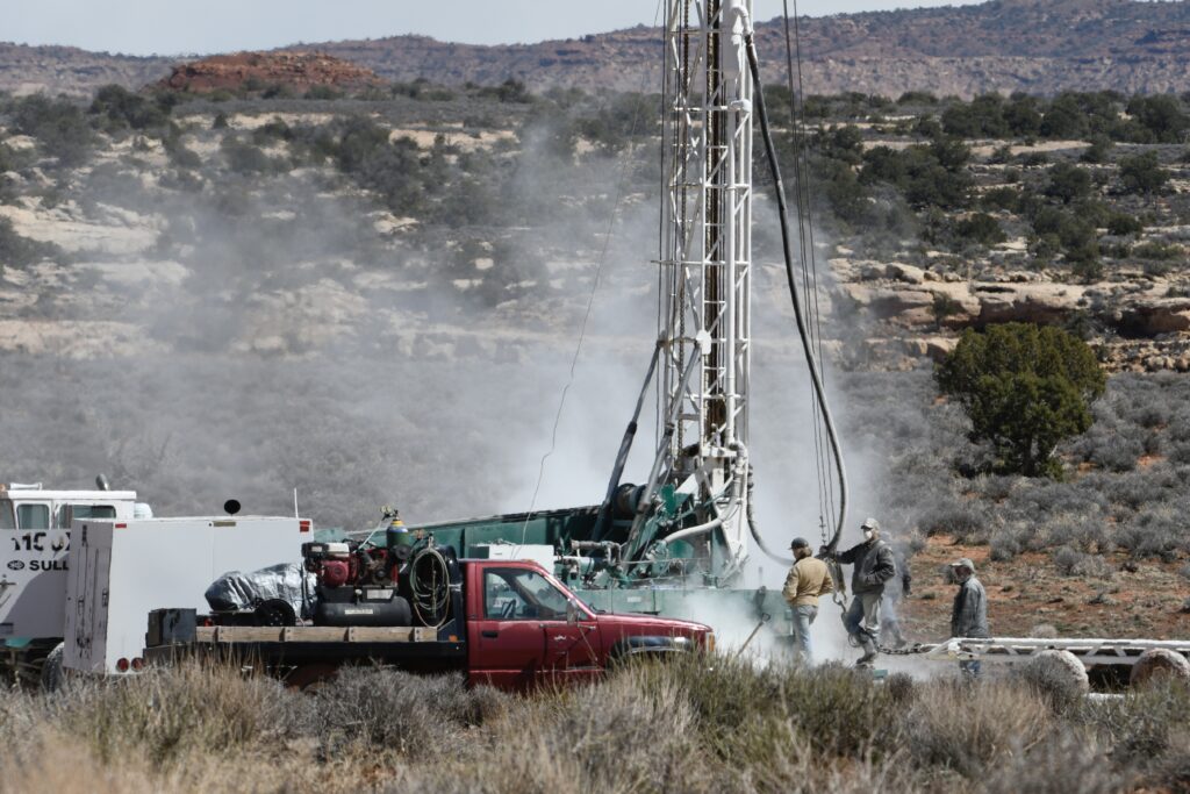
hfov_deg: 6.5
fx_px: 10413
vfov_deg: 4.4
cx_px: 595
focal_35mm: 315
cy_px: 397
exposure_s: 1/250
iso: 125
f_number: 11
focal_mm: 210
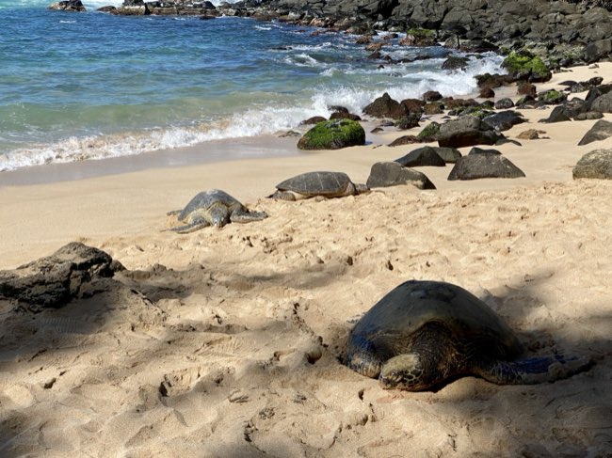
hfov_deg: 36.8
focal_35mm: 52
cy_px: 229
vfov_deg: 28.0
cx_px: 306
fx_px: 919
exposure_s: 1/2660
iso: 20
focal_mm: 6
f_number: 2
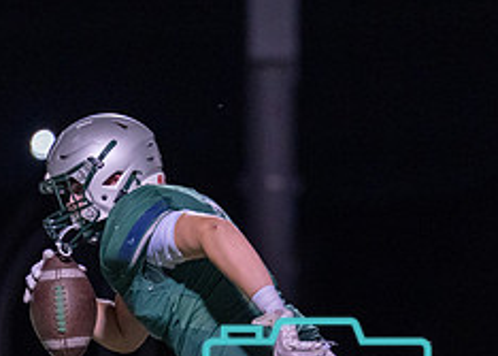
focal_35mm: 564
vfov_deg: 2.6
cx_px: 262
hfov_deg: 3.6
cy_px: 369
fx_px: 7975
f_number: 2.8
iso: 2500
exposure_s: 1/1000
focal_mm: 173
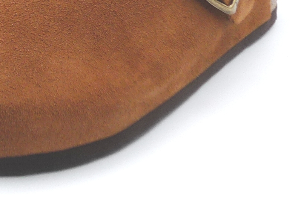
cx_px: 34
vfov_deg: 11.0
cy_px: -11
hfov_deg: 16.4
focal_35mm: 123
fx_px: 1028
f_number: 4.5
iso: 100
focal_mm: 6
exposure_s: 1/200
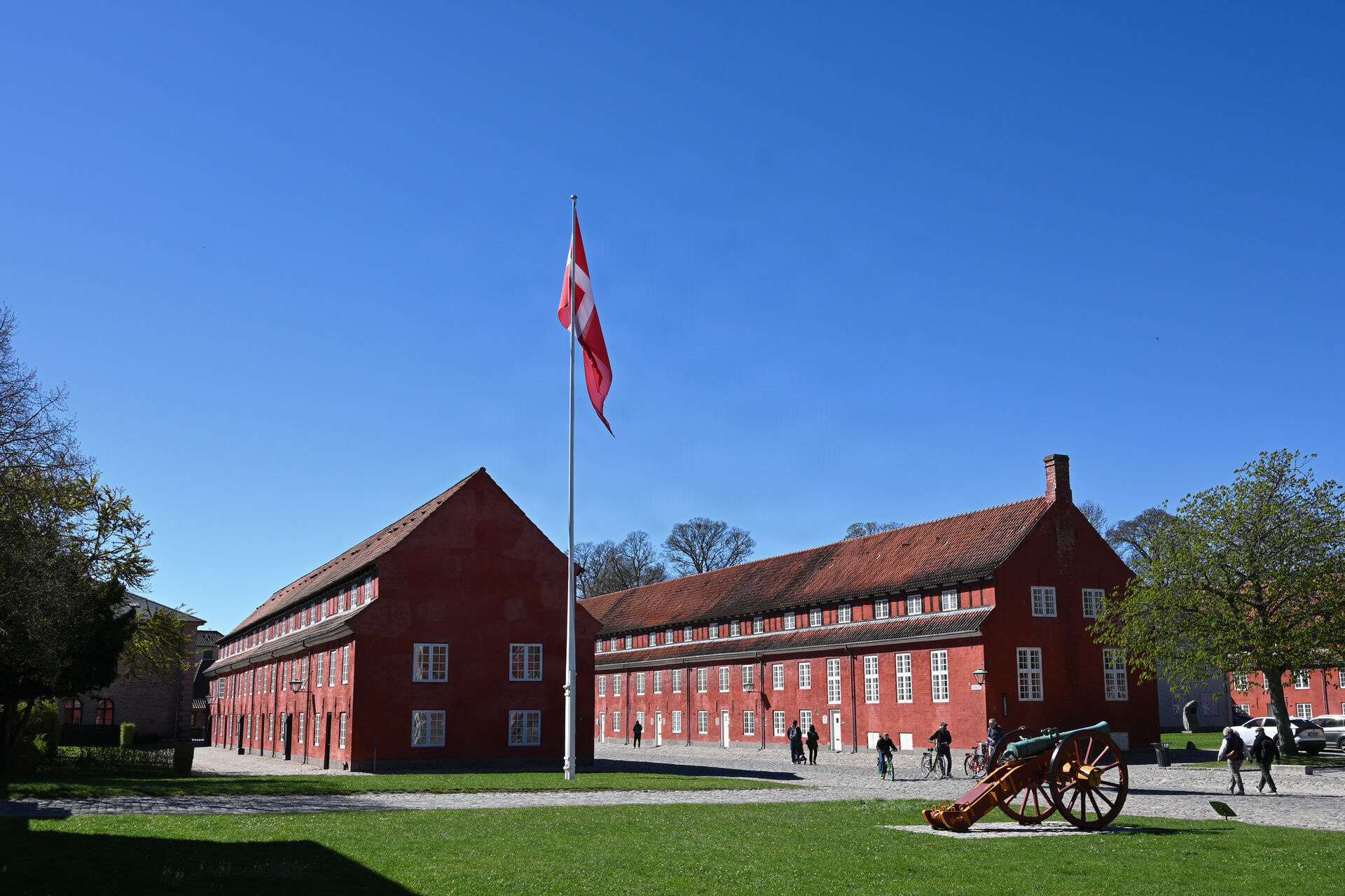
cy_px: 448
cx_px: 672
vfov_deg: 36.9
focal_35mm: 36
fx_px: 1345
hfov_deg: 53.1
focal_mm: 24
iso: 100
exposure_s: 1/250
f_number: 8
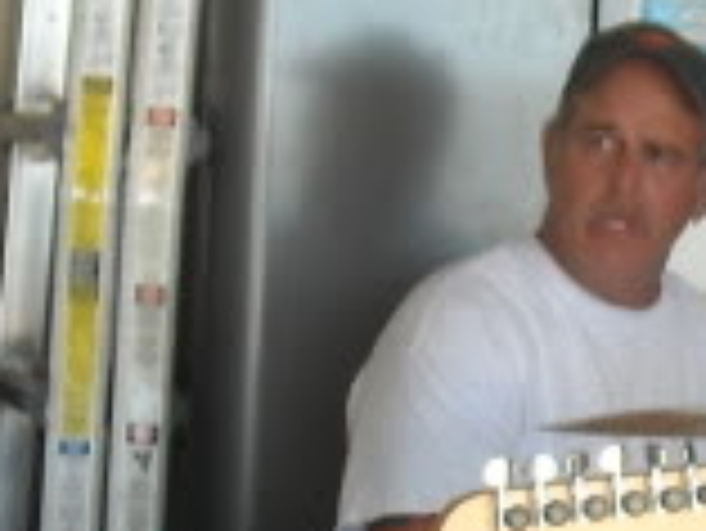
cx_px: 481
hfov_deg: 8.7
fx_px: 4654
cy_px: 670
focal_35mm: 228
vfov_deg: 6.5
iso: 87
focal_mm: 5.7
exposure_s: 1/60
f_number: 2.8
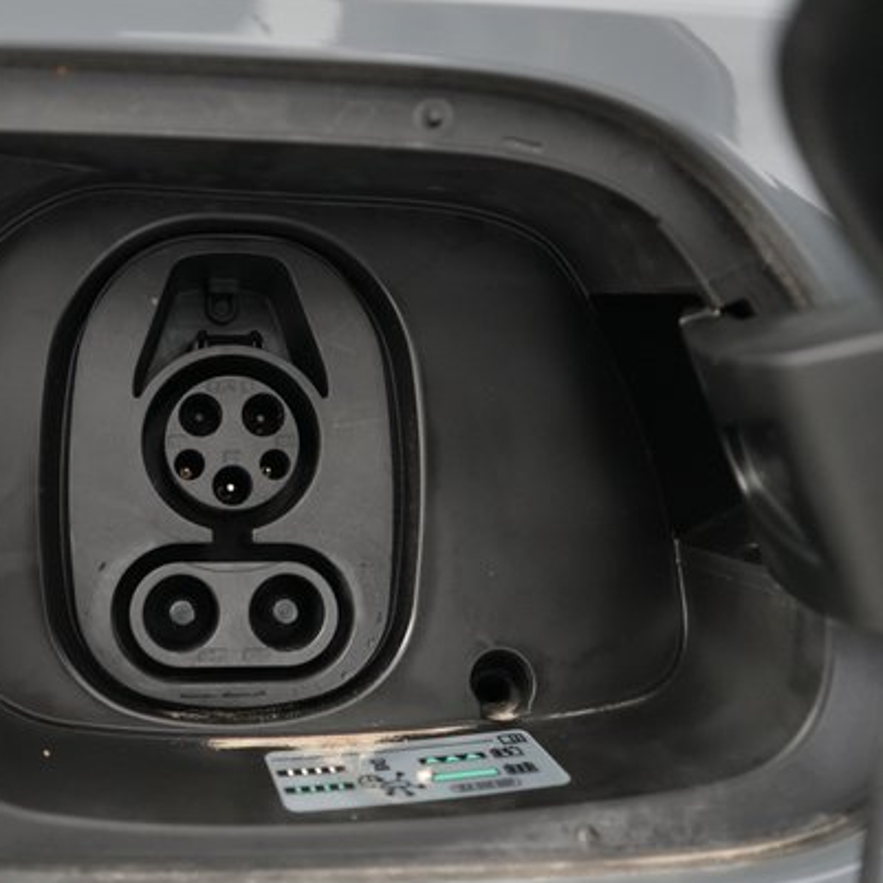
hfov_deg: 42.4
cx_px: 216
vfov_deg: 43.9
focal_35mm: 38
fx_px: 1097
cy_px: 429
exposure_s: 1/60
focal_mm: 28
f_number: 2.8
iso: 4000
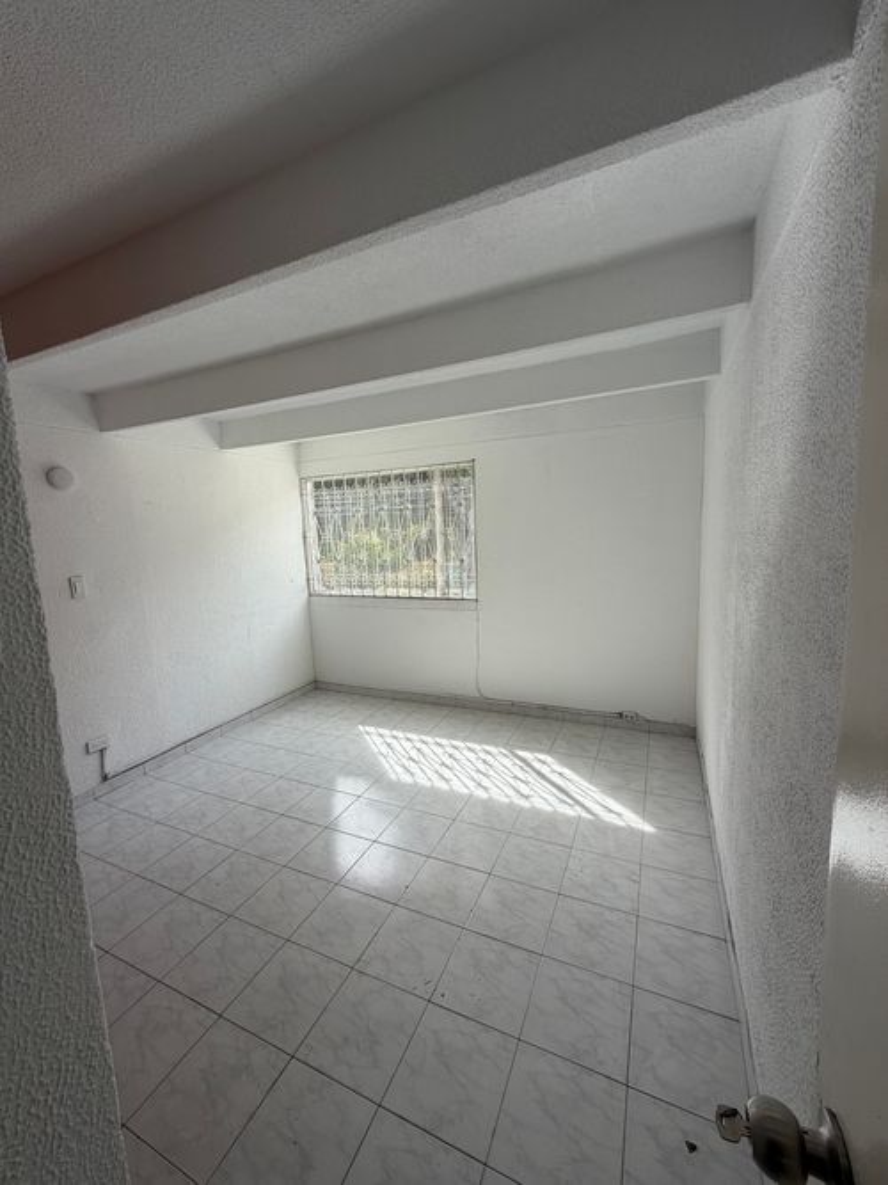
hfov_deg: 85.7
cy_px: 592
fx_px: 479
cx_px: 444
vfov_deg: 102.1
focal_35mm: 14
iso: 40
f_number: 2.2
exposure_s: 1/237
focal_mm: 2.22
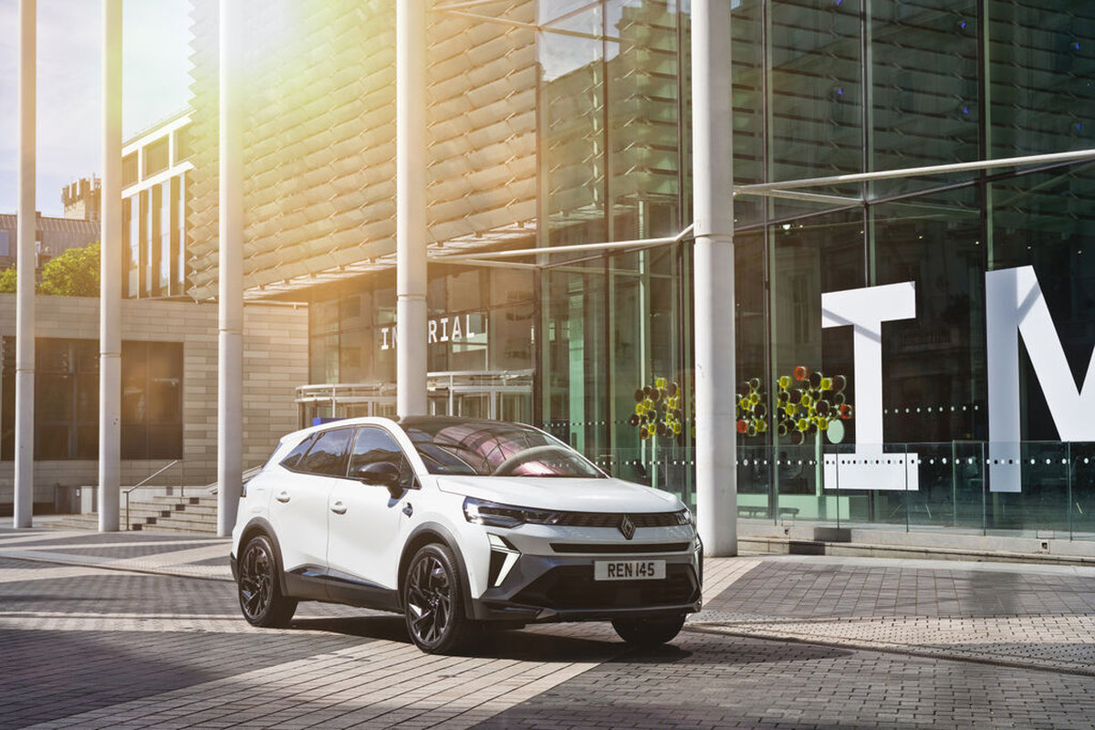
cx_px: 548
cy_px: 365
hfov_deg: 39.6
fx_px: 1521
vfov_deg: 27.0
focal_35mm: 50
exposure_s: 1/800
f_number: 6.3
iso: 200
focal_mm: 50
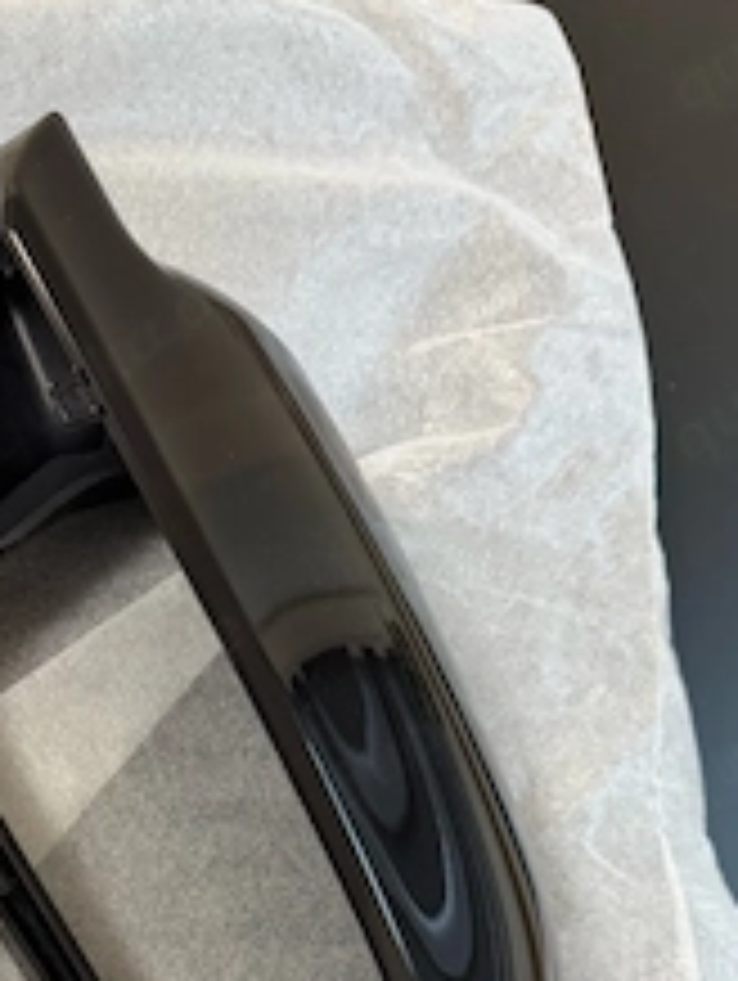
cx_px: 212
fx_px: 1248
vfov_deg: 41.4
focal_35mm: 44
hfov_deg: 32.5
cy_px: 760
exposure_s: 1/60
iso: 400
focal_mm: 6.76
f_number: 1.78
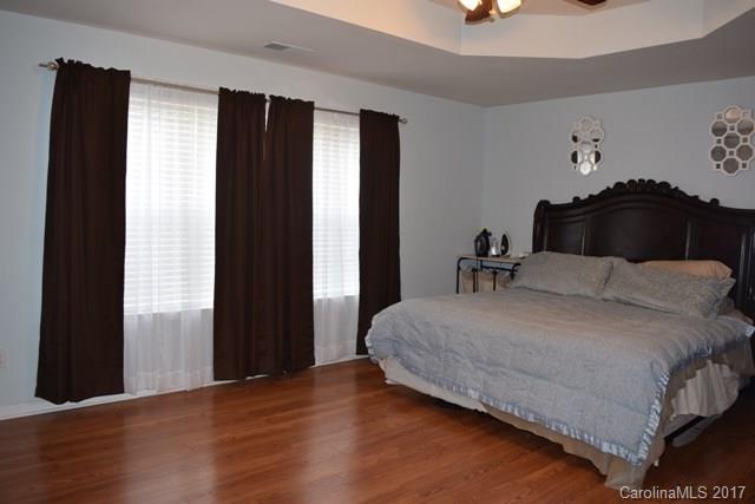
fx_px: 566
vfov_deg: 48.0
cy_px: 252
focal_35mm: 27
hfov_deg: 67.4
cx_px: 378
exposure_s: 1/125
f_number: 5.6
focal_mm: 18
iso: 800
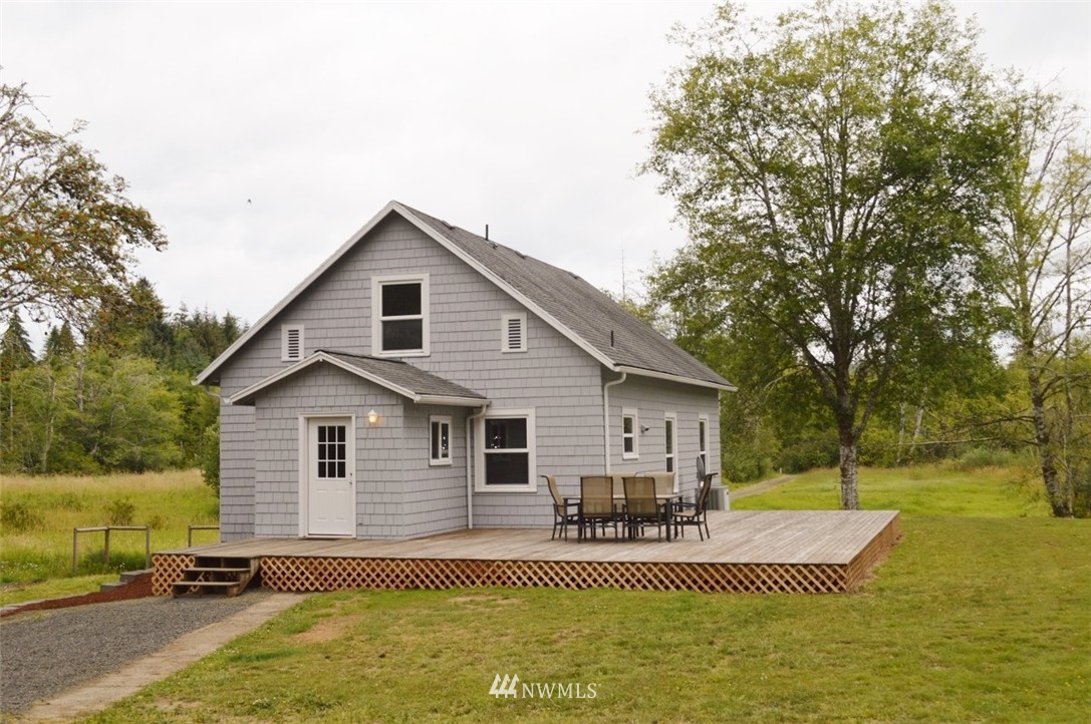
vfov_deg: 31.8
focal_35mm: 42
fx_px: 1271
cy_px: 362
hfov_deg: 46.4
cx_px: 546
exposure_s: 1/200
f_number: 7.1
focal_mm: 28
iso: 100
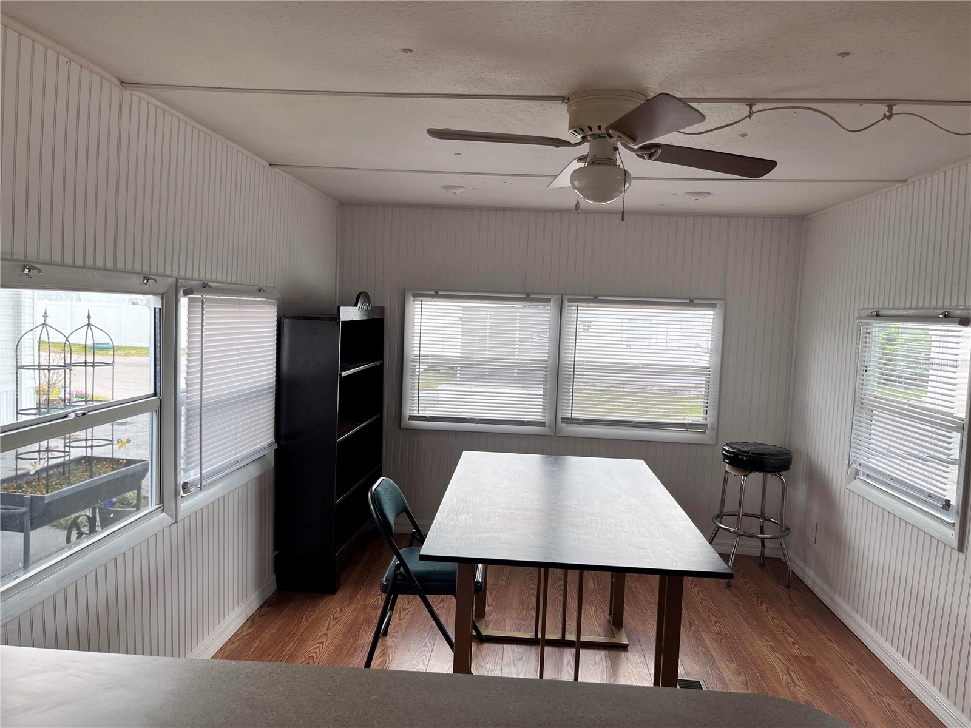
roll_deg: -2.3
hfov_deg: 67.3
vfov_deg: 53.1
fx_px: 729
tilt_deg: -5.3
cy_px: 364
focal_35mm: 26
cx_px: 486
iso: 40
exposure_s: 1/255
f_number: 1.6
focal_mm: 5.1
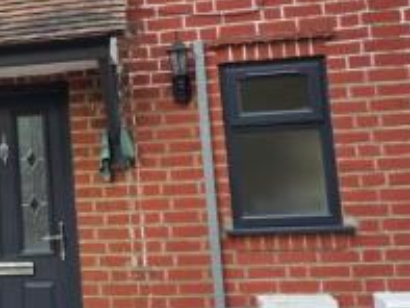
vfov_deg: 21.5
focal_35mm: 68
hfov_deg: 26.8
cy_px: 99
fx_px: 806
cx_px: -9
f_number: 1.7
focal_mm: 6.3
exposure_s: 1/359
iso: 50
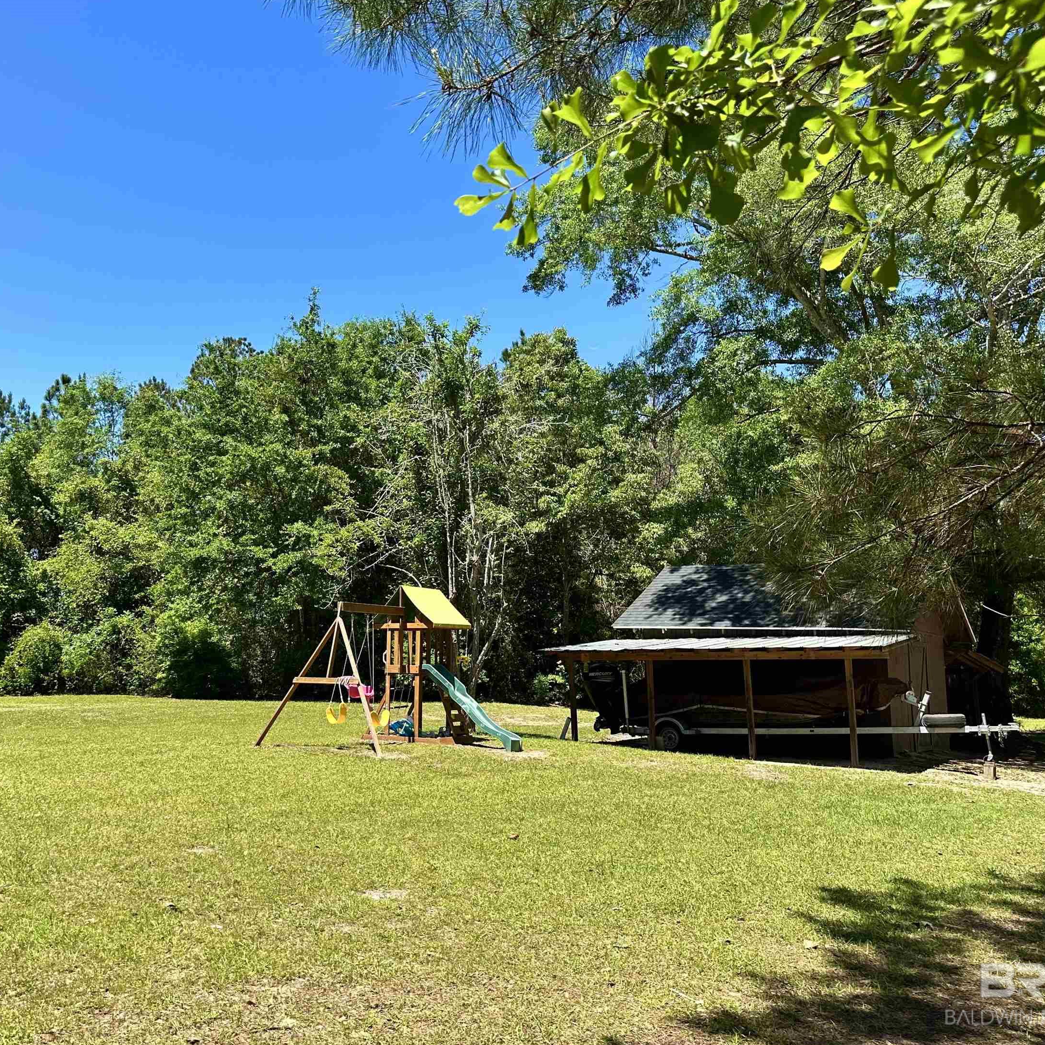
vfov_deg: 54.0
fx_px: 1025
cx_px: 395
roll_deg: +0.2
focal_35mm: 30
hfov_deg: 53.5
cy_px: 510
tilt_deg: +8.9
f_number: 1.78
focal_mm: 6.86
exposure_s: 1/2252
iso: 80
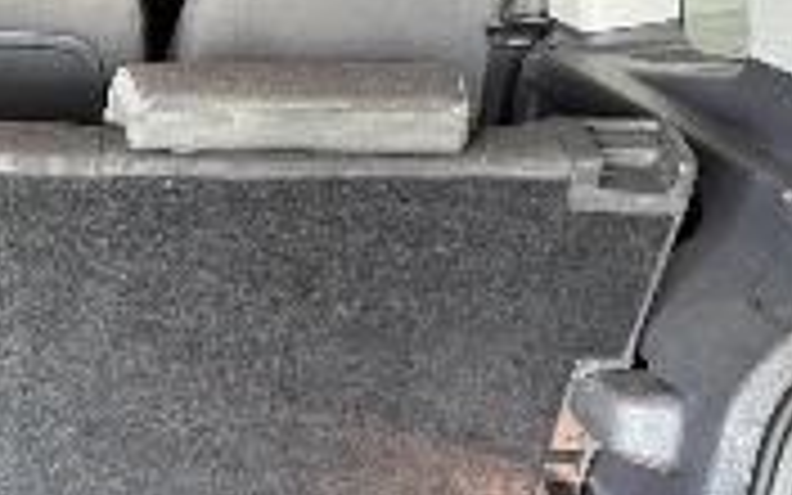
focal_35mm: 60
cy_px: 306
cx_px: 54
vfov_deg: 21.6
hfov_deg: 32.1
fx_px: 1295
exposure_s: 1/33
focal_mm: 6.76
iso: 640
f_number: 1.78
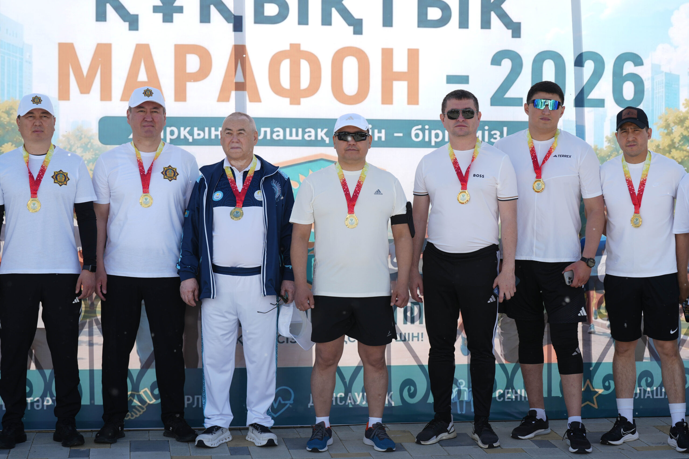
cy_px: 230
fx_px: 1340
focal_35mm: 70
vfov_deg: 19.5
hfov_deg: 28.8
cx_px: 344
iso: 80
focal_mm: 70
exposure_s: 1/320
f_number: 5.6
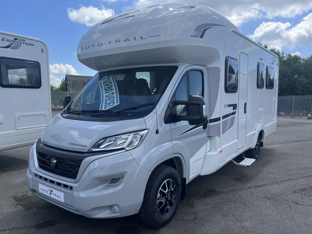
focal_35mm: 26
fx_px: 234
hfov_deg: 67.3
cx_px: 156
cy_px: 117
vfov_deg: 53.1
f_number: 1.6
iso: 50
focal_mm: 5.1
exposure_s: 1/2309
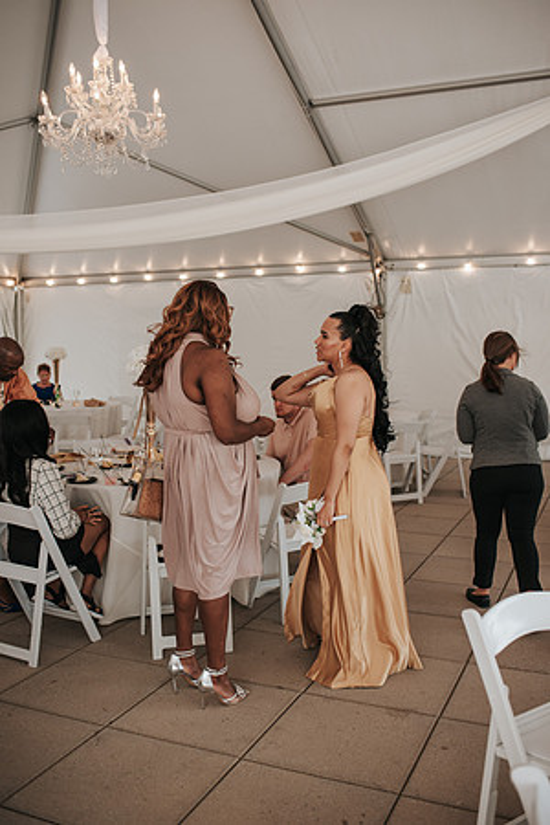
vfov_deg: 54.4
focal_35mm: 35
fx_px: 802
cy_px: 412
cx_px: 275
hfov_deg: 37.9
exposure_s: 1/160
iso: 500
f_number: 2.8
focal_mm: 35
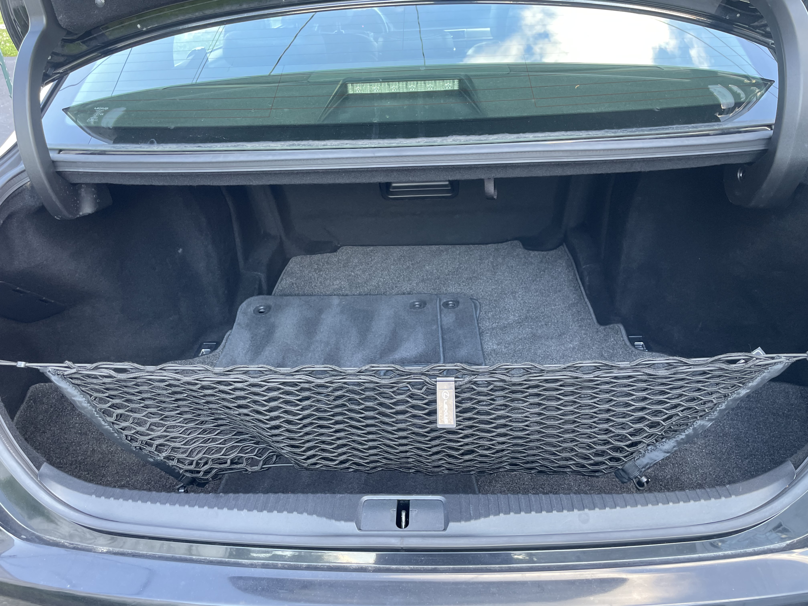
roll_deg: +1.8
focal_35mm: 26
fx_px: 607
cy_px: 303
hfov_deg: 67.3
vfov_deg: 53.1
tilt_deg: -29.0
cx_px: 404
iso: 125
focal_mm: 4.2
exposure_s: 1/112
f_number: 1.6
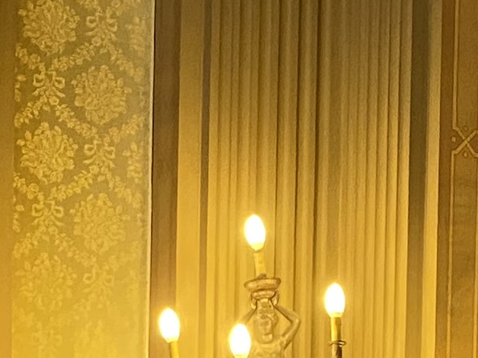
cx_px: 245
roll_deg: -1.1
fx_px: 2250
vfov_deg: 8.4
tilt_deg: -0.1
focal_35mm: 163
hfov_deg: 12.1
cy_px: 810
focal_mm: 4.25
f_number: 1.8
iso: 320
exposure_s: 1/50
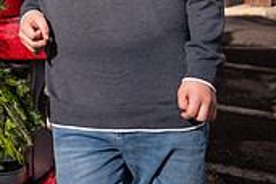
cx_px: -129
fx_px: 1066
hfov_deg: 13.9
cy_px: -54
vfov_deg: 9.7
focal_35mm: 139
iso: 320
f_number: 4
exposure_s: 1/5000
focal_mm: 40
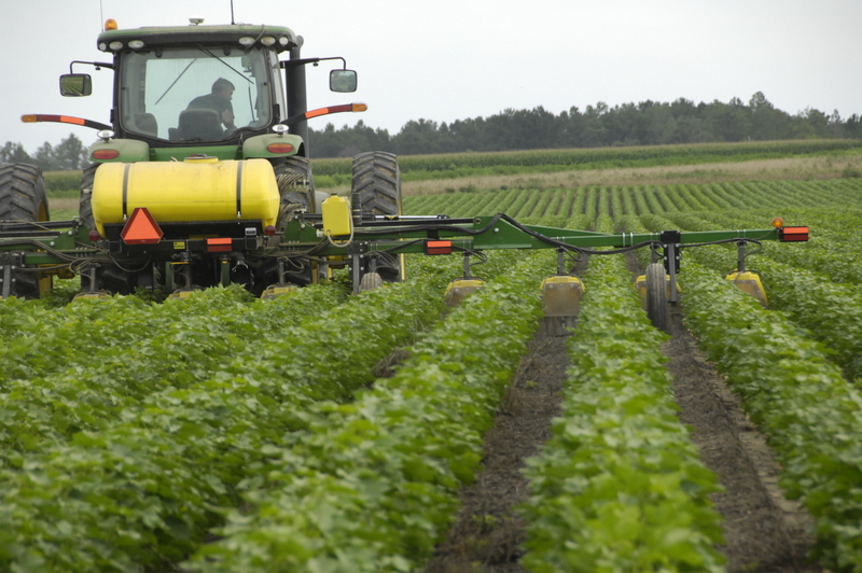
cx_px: 431
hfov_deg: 9.2
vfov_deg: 6.1
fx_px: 5383
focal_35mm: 225
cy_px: 286
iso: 640
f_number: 8
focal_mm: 150
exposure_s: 1/750
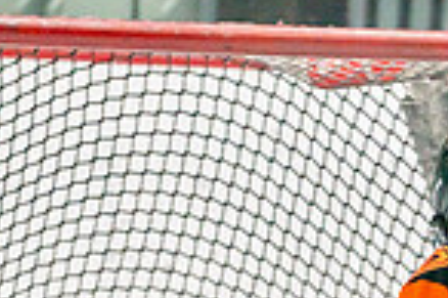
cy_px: 639
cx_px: 103
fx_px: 11013
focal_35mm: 886
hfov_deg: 2.3
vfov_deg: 1.5
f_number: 2.8
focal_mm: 200
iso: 3200
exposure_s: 1/1250
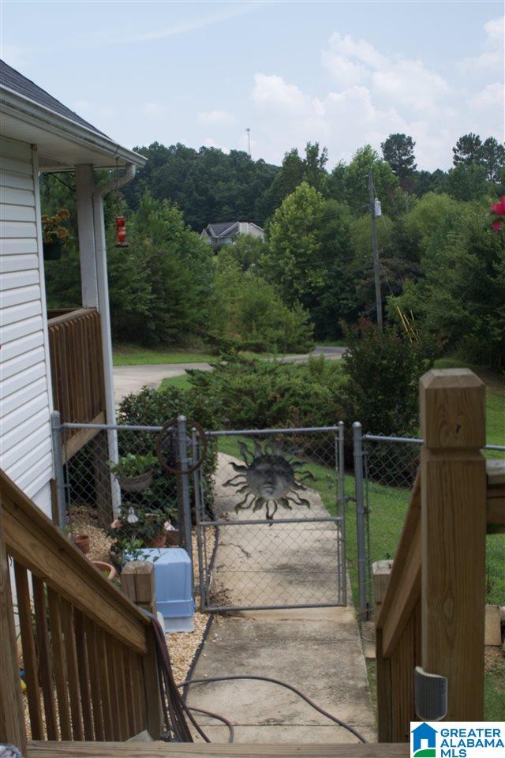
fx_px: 884
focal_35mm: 42
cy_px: 379
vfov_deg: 46.4
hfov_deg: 31.9
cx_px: 252
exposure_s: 1/250
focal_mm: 28
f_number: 8
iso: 200
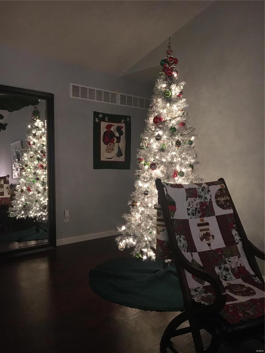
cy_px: 176
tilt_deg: -4.3
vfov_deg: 61.7
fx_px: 296
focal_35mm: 29
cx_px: 132
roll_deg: +0.7
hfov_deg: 48.2
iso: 320
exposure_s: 1/15
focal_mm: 4.15
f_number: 2.2
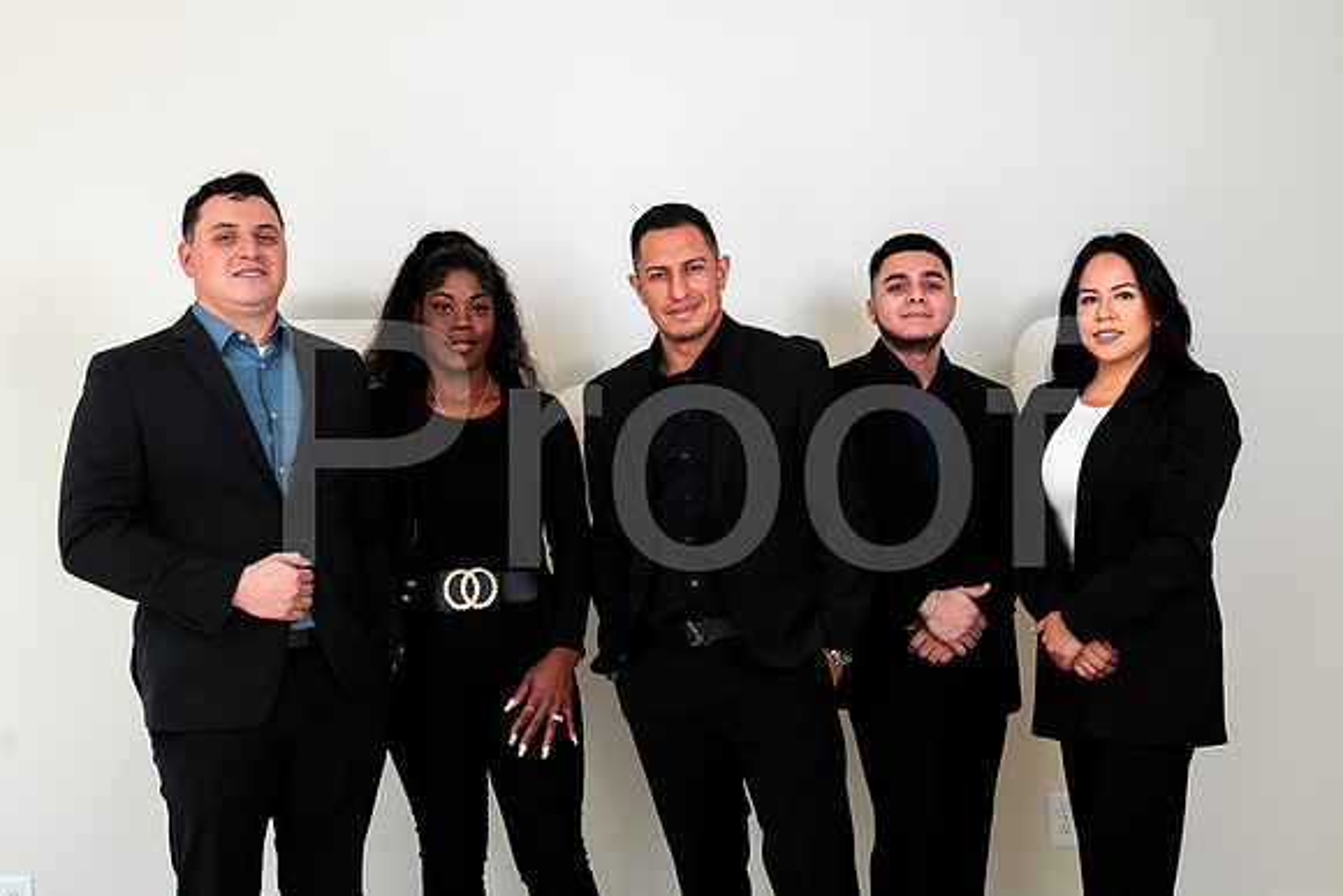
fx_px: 1716
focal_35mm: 46
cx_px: 672
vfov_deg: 29.3
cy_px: 448
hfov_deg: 42.7
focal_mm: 46
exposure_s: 1/160
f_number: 5.6
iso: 200
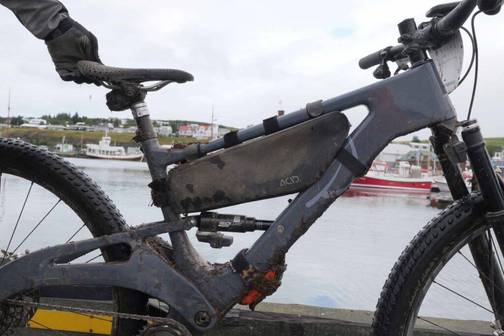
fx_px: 504
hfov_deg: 53.1
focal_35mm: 36
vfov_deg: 36.9
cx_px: 252
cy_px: 168
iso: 2000
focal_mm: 36
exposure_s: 1/640
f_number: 13
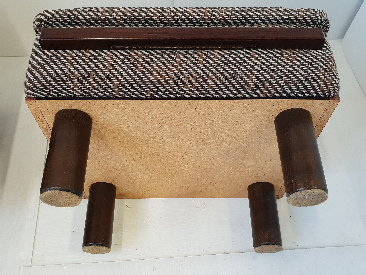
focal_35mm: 26
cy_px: 138
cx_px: 183
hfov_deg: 67.3
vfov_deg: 53.1
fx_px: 275
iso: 250
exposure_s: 1/50
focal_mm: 4.3
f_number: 2.4
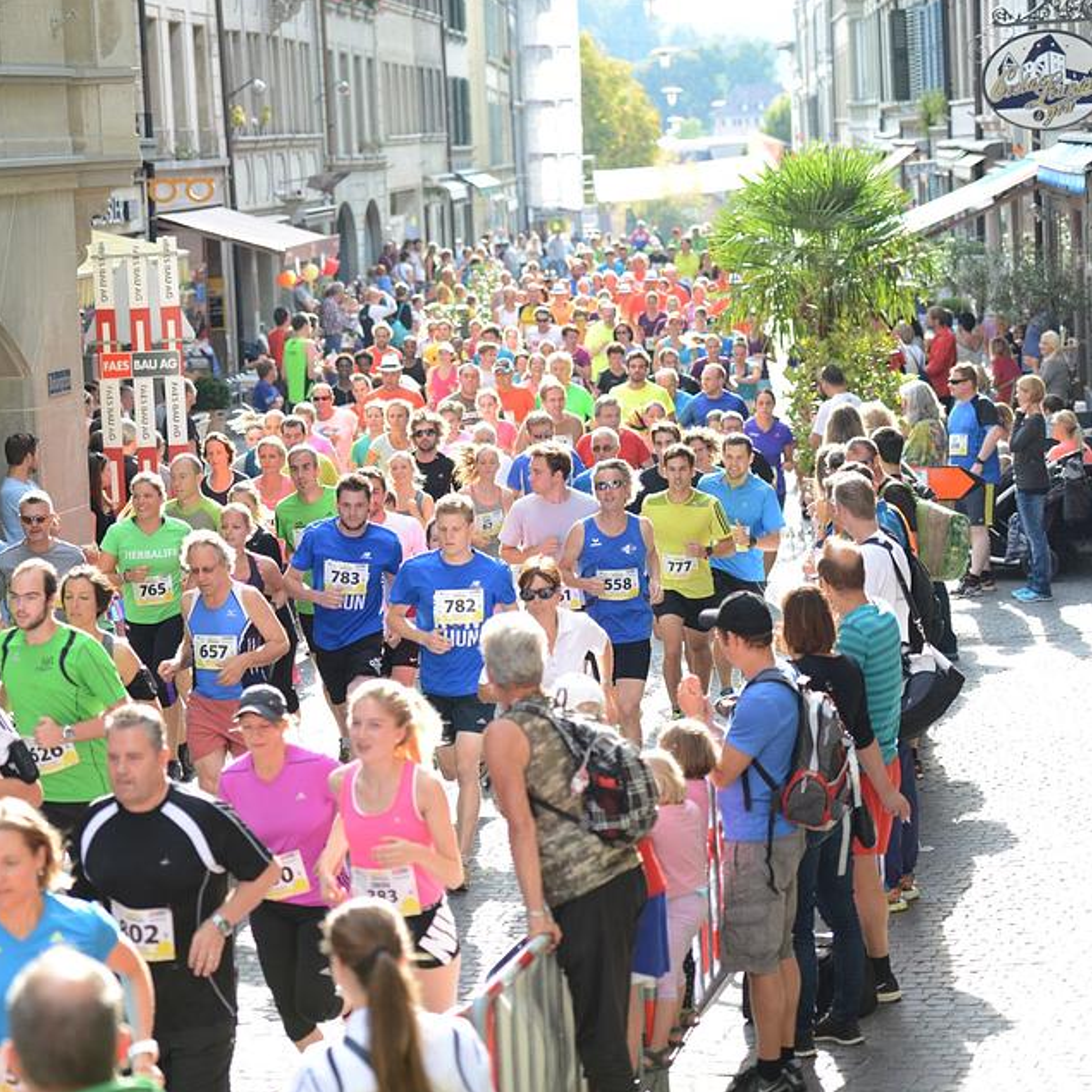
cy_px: 545
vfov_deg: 19.3
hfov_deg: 19.2
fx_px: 3212
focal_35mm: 90
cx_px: 296
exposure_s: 1/640
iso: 450
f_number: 2.8
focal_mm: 70
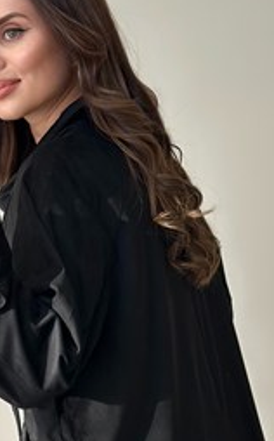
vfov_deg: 19.3
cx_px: 94
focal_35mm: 107
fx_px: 1283
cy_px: 341
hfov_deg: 12.2
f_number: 1.78
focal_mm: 6.86
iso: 80
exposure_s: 1/404
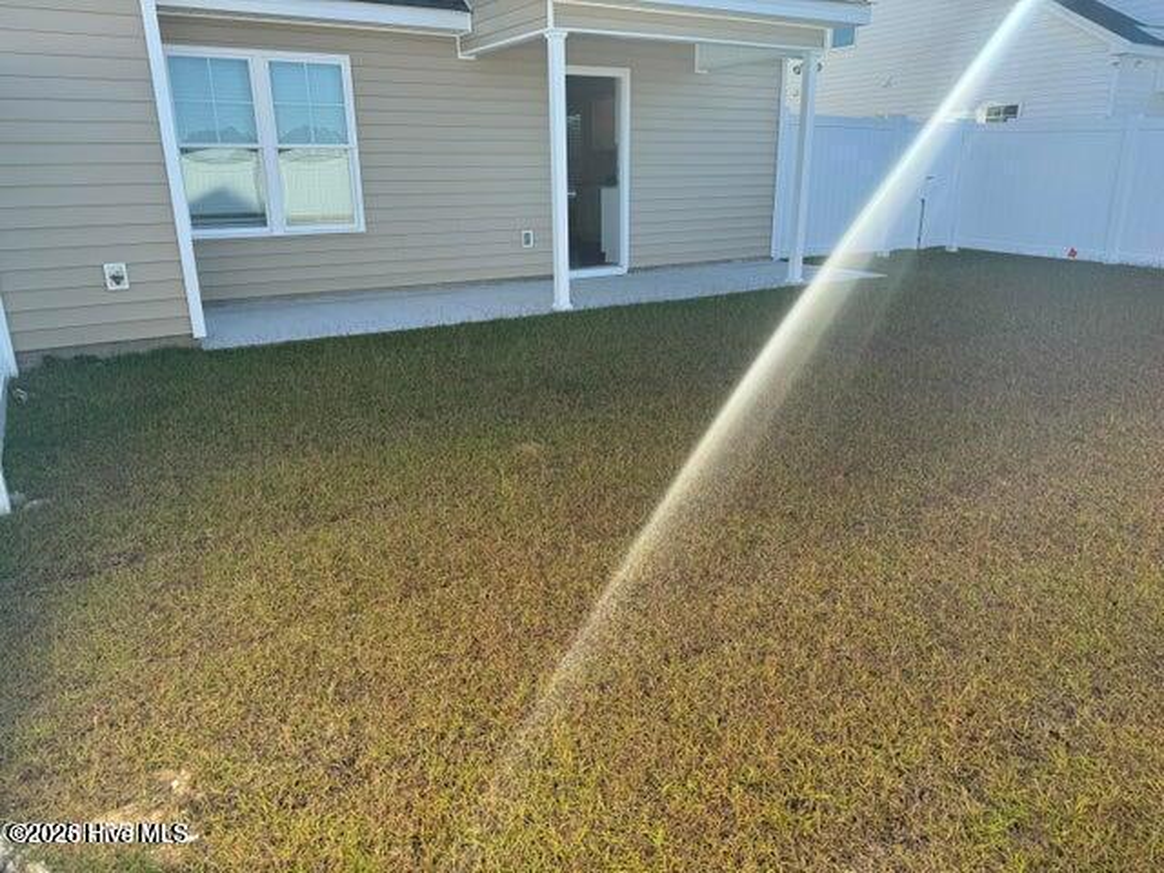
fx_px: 807
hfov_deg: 71.6
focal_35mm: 24
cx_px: 582
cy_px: 436
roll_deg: +0.7
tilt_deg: -18.4
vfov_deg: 56.8
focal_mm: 6.76
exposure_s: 1/1767
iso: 80
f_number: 1.78
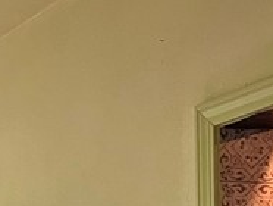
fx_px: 1129
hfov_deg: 11.2
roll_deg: -0.3
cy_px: 318
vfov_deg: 10.0
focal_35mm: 143
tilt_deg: +3.2
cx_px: -414
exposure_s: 1/60
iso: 125
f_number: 1.6
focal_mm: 5.1
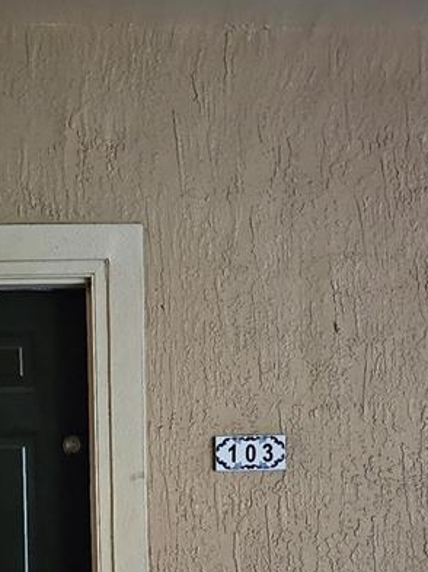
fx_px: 743
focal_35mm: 45
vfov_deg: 39.8
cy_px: 488
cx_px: 106
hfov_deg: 31.6
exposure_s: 1/48.1
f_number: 1.7
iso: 2500
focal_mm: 6.3
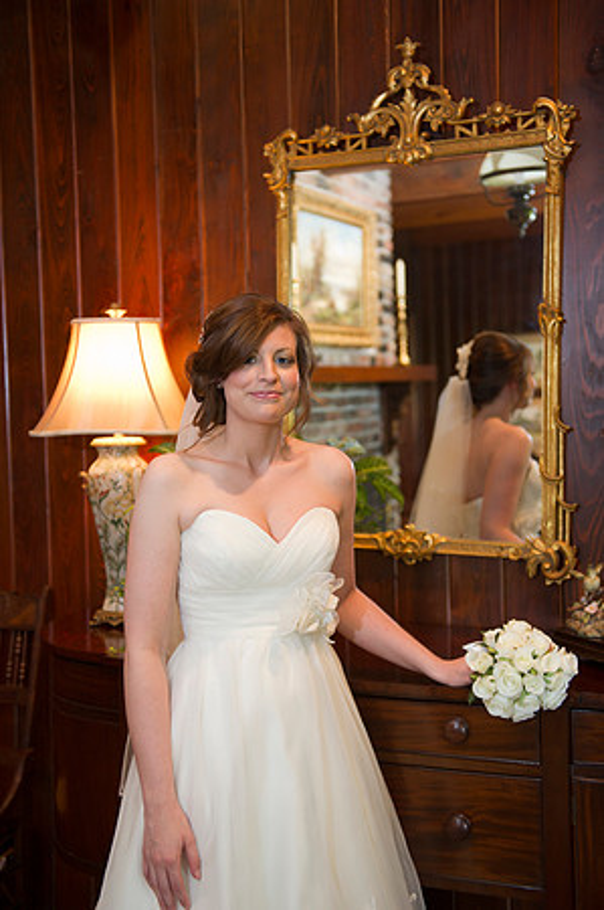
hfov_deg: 29.8
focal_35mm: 45
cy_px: 455
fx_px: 1135
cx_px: 302
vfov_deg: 43.6
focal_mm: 45
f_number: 2.8
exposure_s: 1/100
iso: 1250
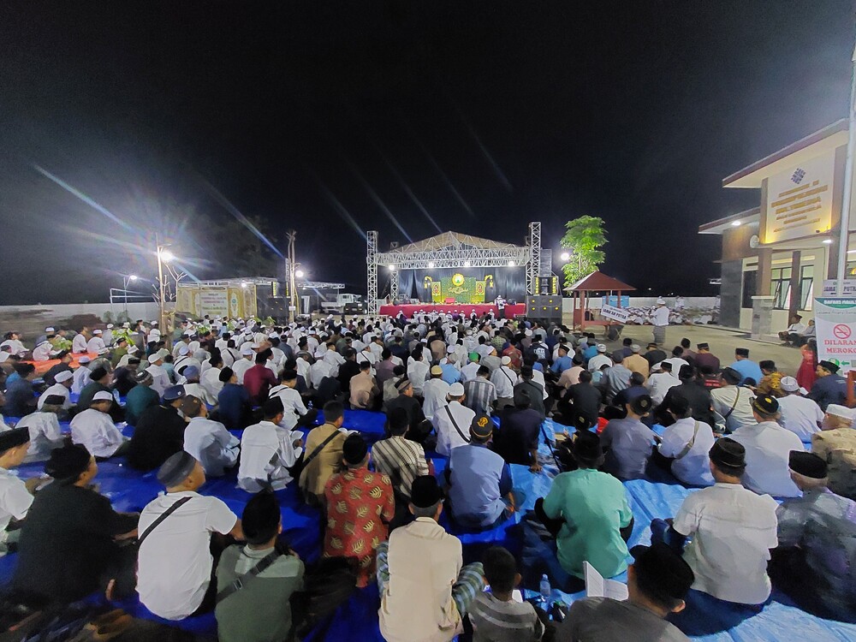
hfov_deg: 106.2
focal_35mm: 13
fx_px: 321
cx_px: 428
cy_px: 321
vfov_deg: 89.9
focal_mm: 1.74
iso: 640
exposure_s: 1/13
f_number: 2.2
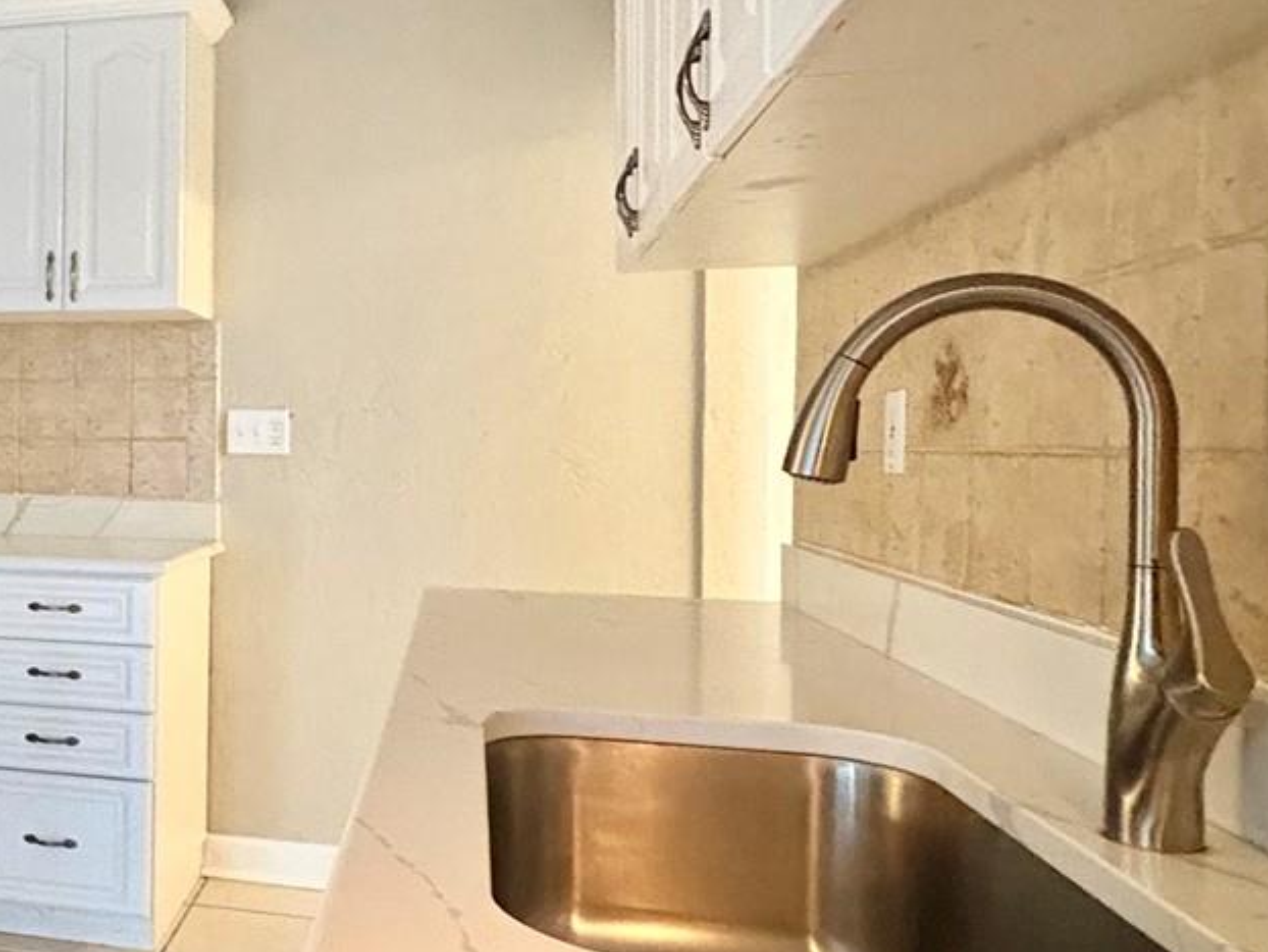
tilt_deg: +0.2
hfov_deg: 45.6
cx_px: 88
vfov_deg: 39.7
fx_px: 1319
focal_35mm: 36
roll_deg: +0.2
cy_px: 436
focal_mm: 2.22
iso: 1000
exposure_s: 1/40
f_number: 2.2
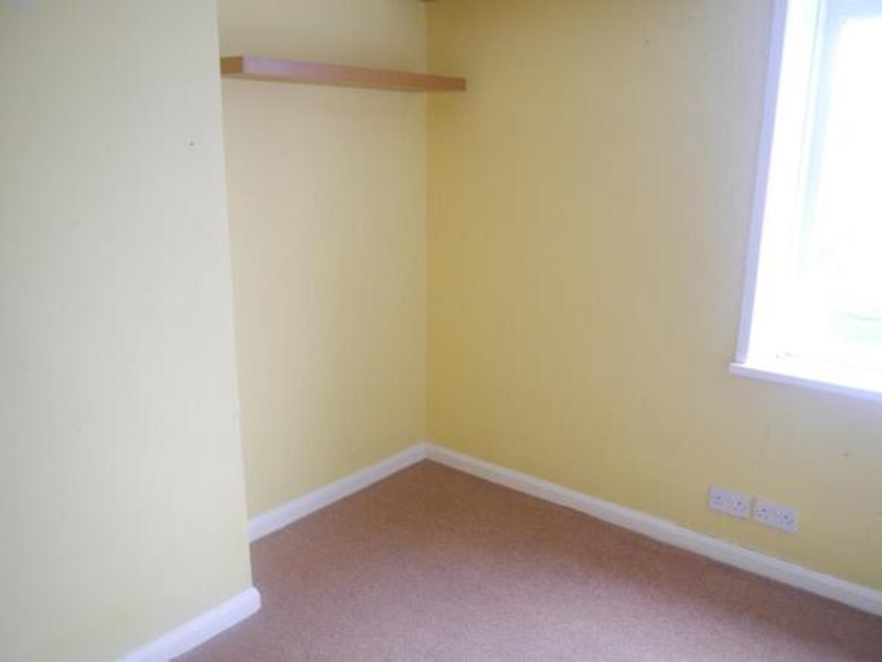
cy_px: 331
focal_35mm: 28
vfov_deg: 49.8
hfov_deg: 63.4
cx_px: 441
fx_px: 714
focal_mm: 14
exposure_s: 1/60
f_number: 3.5
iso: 640
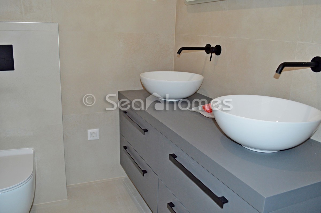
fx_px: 241
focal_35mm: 27
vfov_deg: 47.9
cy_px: 106
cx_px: 160
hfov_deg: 67.4
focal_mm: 18
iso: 400
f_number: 3.5
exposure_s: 1/60
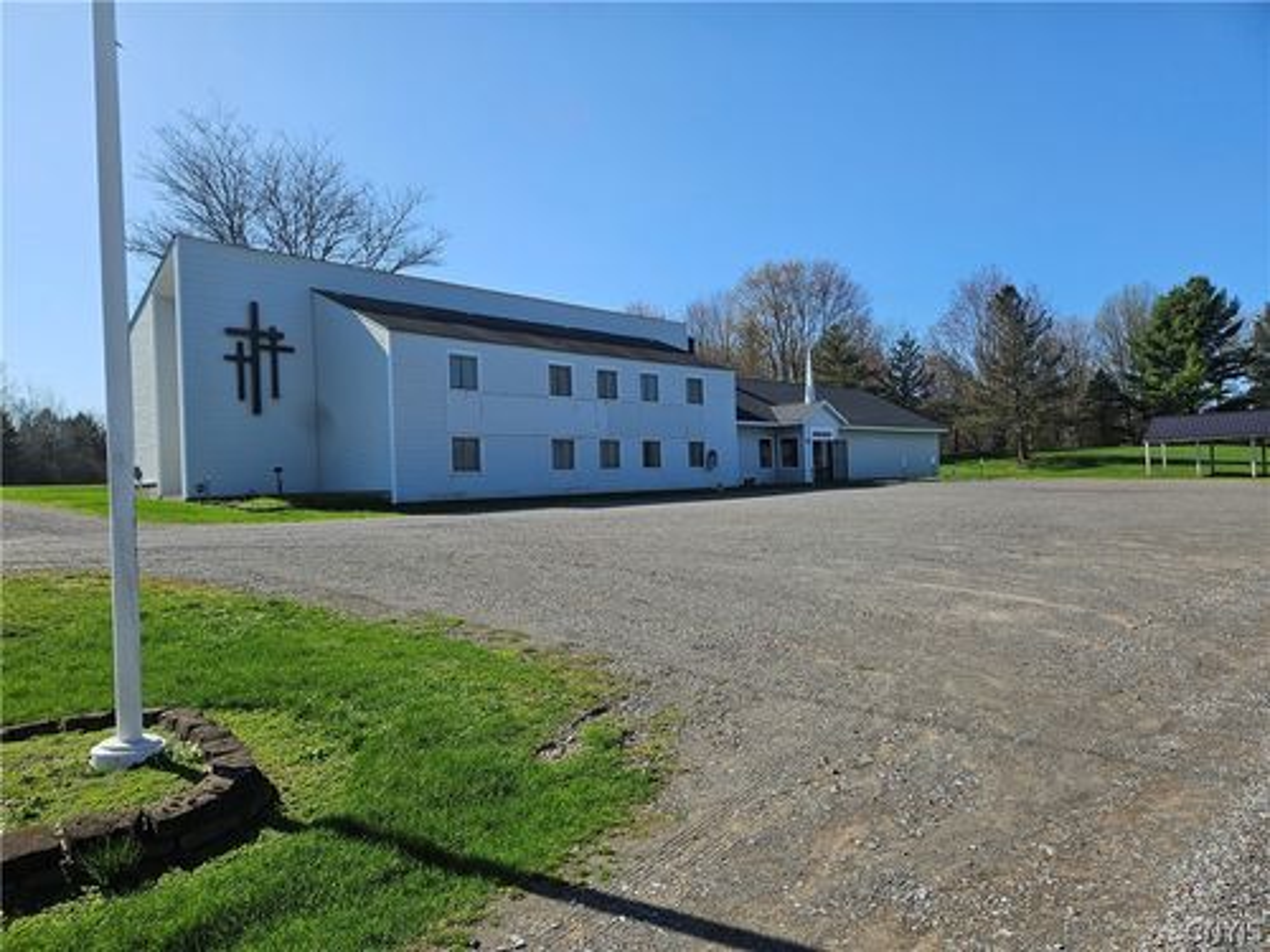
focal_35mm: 23
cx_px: 635
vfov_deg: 58.9
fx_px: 844
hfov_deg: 73.9
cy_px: 476
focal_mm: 5.4
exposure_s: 1/1894
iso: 25
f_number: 1.8
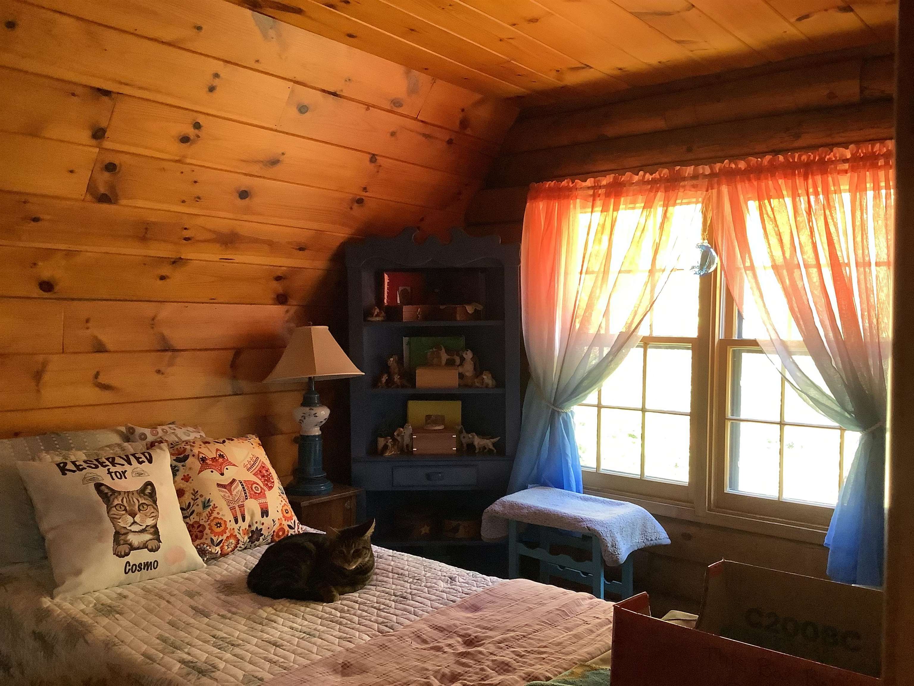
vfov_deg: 45.4
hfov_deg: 58.4
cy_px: 343
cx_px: 457
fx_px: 819
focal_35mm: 31
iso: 320
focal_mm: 3.3
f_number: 2.4
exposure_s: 1/60
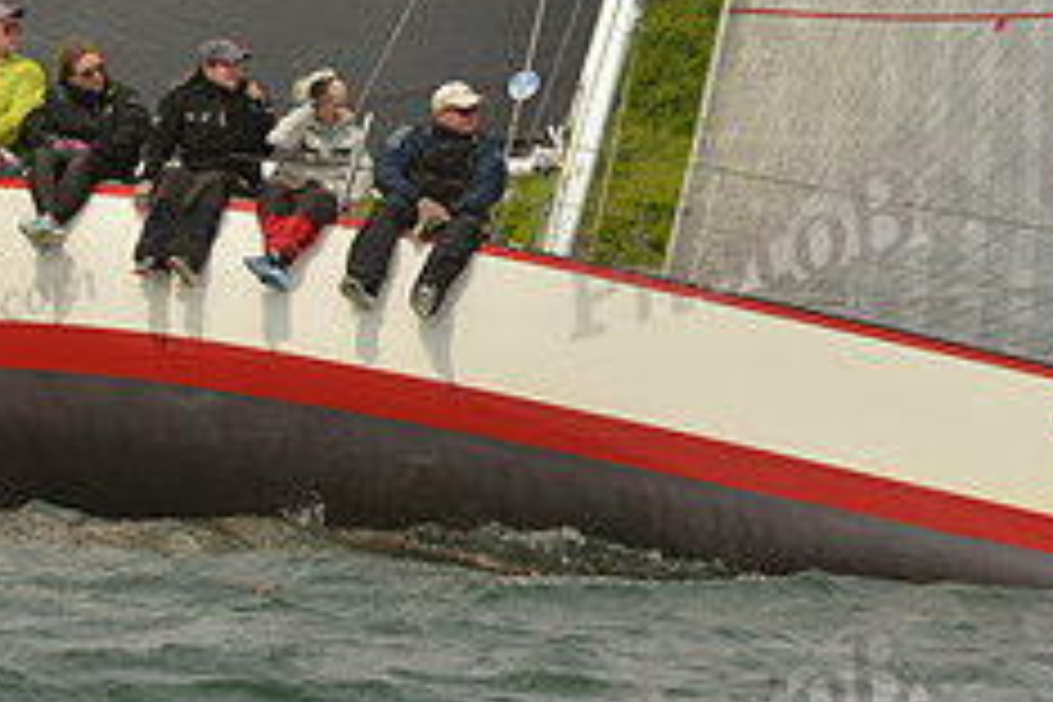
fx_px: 14507
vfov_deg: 2.8
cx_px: 333
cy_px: 52
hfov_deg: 4.2
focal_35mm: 496
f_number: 8
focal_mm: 200
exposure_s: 1/1250
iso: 280
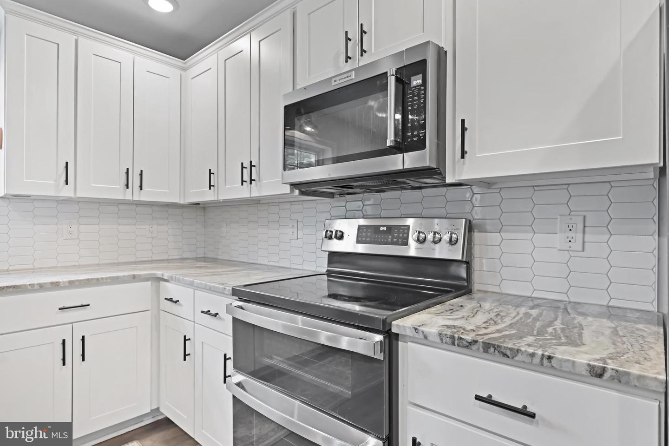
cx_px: 334
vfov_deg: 65.9
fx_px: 344
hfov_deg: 88.4
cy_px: 223
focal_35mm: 18
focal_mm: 18.5
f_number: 5
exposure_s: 1/125
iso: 200
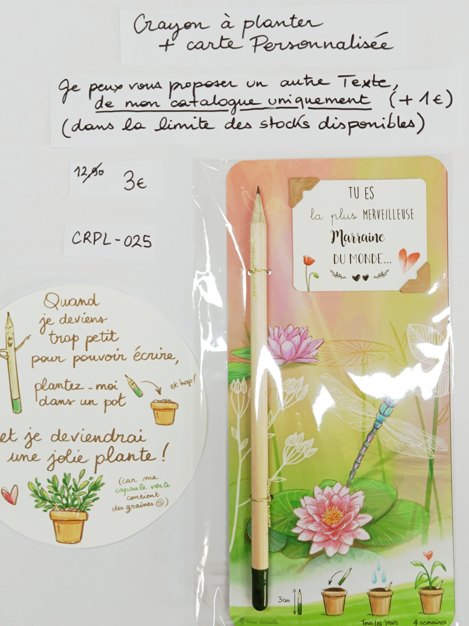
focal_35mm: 24
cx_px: 234
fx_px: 434
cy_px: 313
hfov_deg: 56.8
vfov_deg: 71.6
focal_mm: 5.59
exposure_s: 1/101
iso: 87
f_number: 1.88
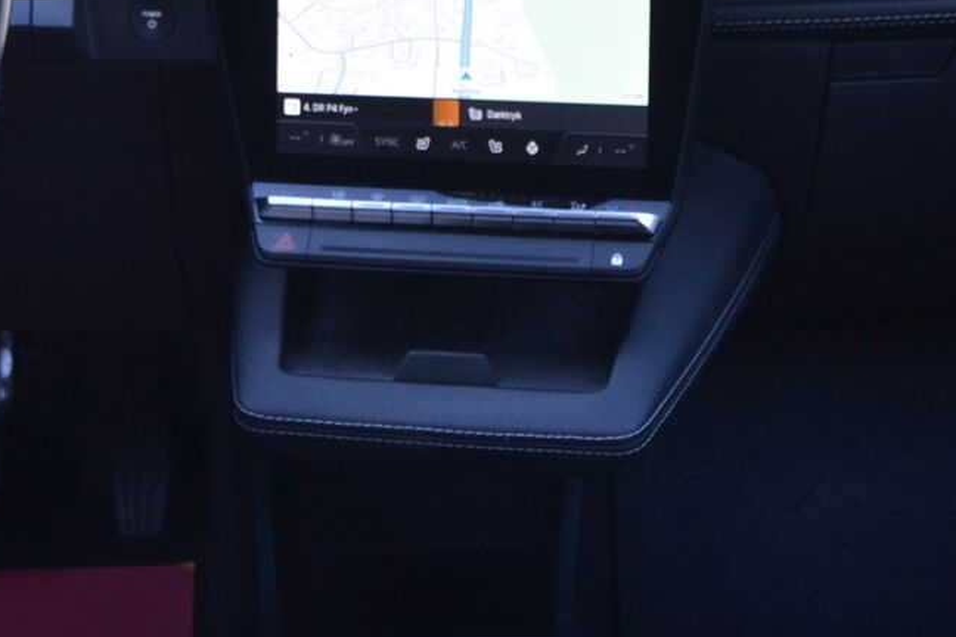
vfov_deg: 16.3
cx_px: 382
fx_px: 2124
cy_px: -142
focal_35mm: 80
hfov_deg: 25.3
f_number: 4.5
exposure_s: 1/80
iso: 400
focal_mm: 18
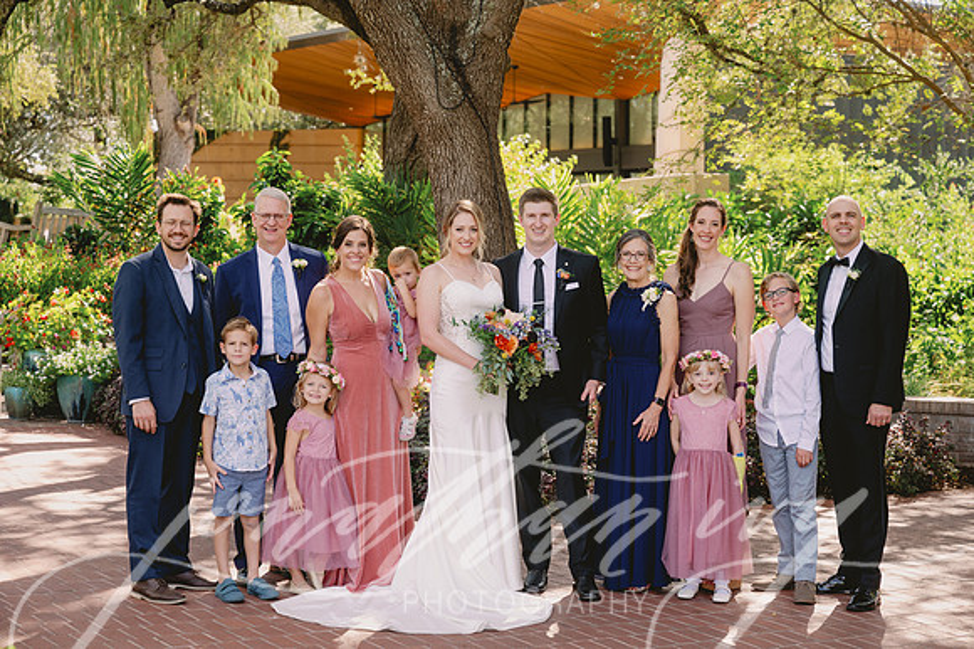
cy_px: 324
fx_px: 1866
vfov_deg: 19.7
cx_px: 487
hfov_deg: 29.3
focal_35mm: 69
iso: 100
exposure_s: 1/200
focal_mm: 69
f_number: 4
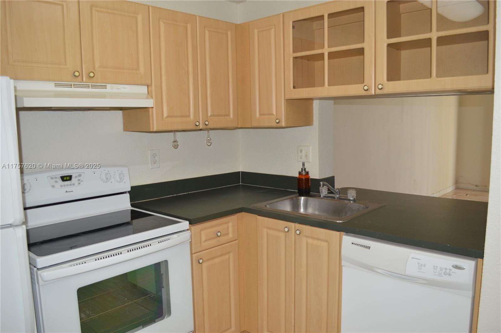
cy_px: 166
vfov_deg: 47.8
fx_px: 375
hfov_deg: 67.4
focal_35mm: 27
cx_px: 250
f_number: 3.5
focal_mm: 18
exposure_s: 1/60
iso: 450
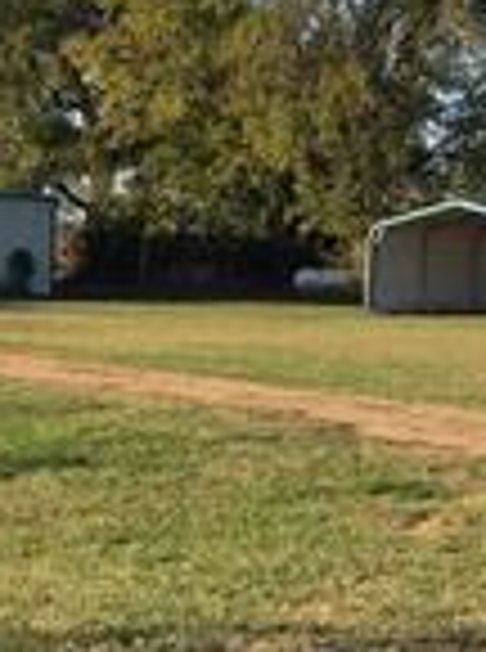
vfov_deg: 18.6
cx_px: -99
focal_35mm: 106
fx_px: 1993
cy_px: 261
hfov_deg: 13.5
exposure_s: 1/629
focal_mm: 3.3
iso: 32
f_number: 2.4
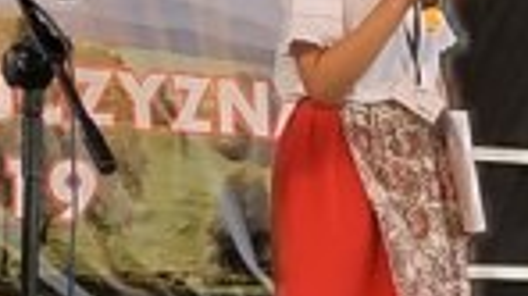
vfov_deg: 6.1
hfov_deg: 10.7
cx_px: 646
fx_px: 2770
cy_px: 435
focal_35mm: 198
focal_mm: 3.94
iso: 320
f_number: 1.9
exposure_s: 1/100
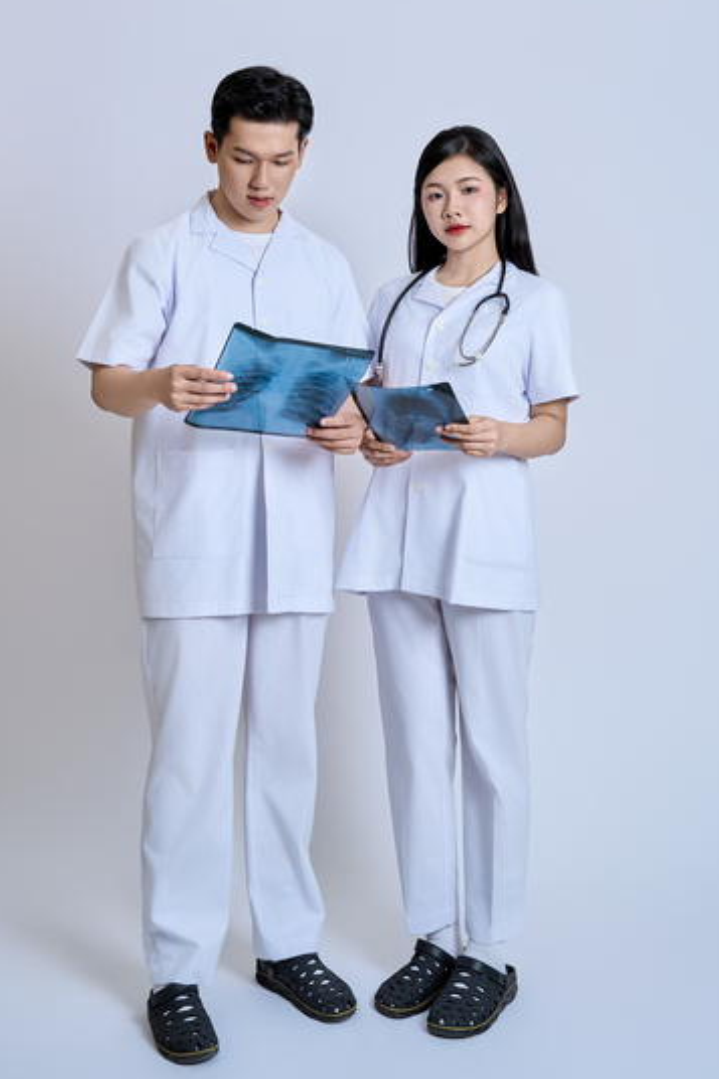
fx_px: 1426
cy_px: 511
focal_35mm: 48
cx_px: 330
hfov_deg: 28.3
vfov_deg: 41.5
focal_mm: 42.5
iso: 125
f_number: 4.5
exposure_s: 1/125
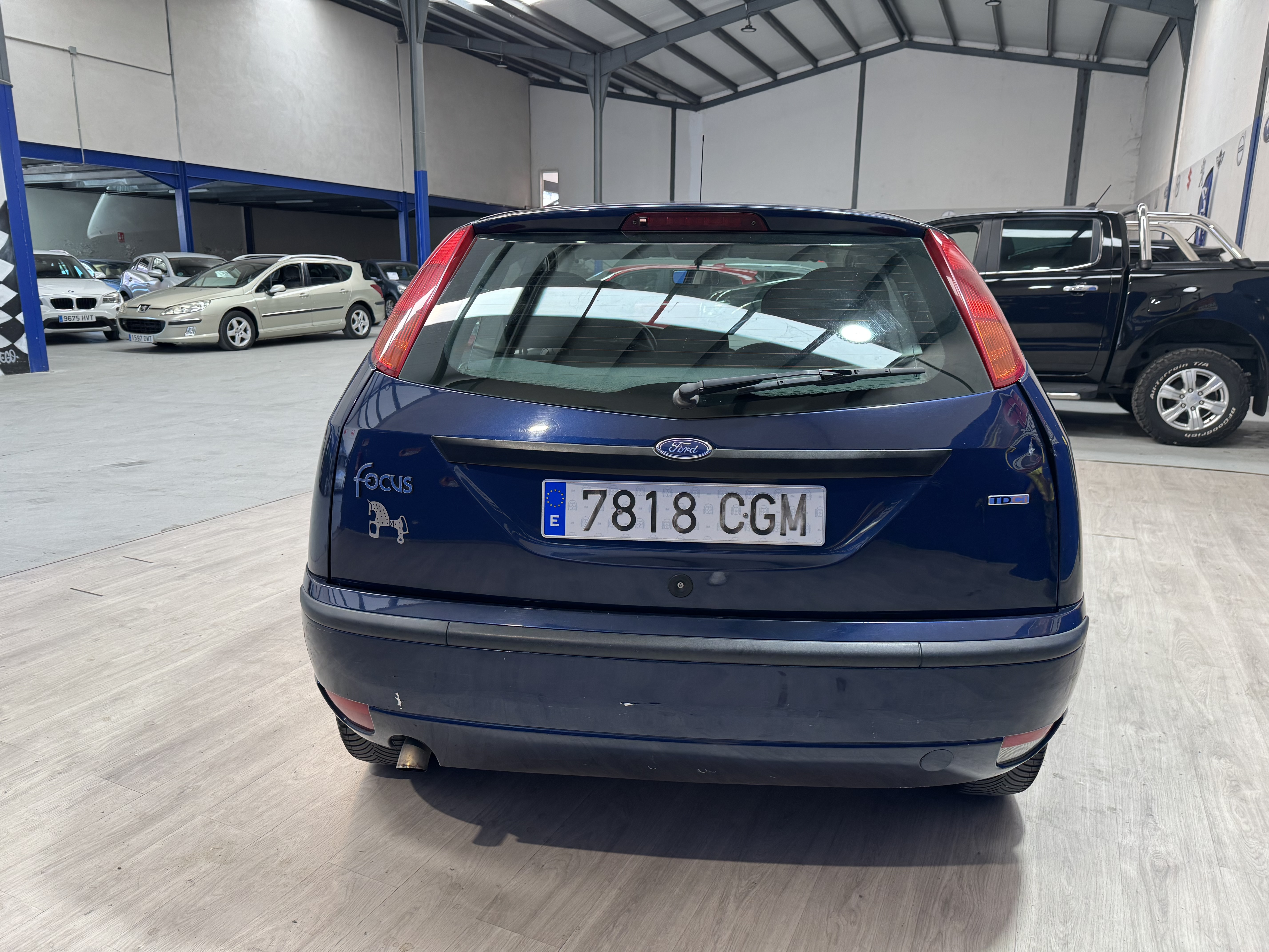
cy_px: 476
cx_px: 634
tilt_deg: -13.1
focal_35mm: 24
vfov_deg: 56.8
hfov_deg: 71.6
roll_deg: -0.1
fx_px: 880
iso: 125
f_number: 1.78
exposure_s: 1/100
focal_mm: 6.76
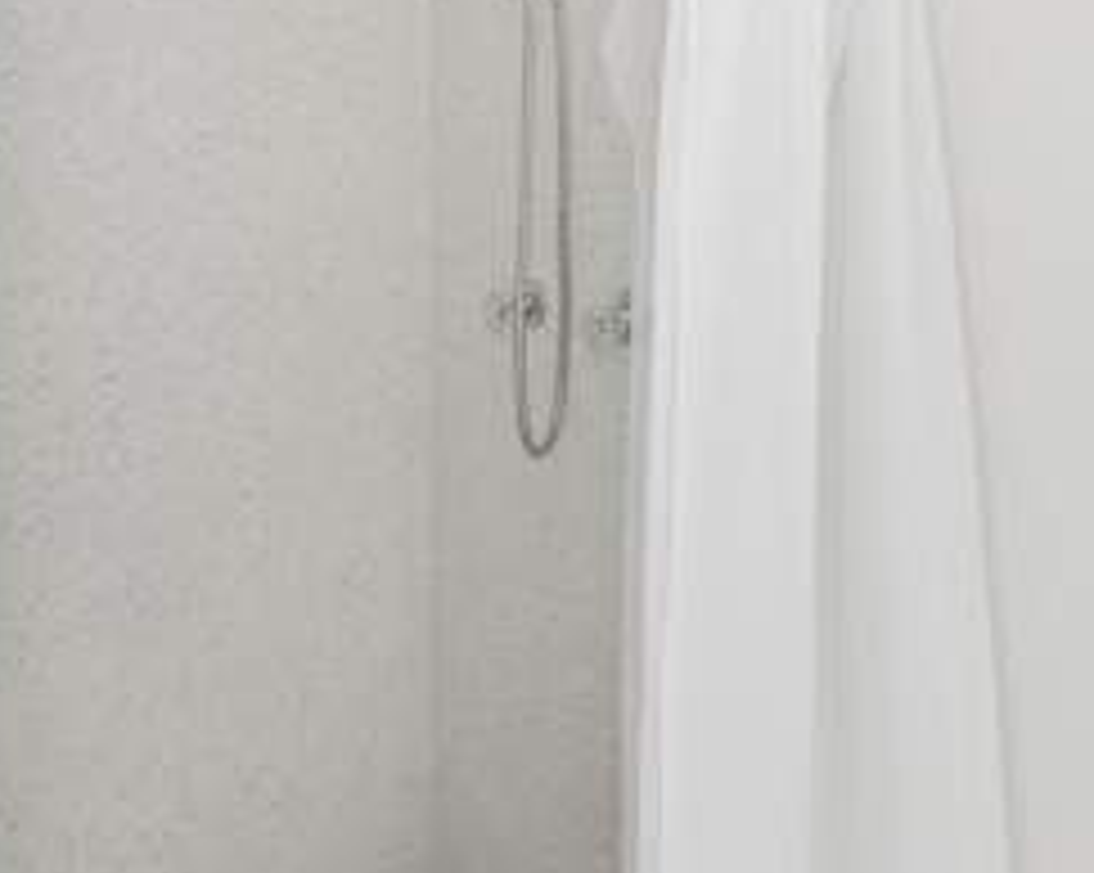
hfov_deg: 65.3
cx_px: 666
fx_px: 841
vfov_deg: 54.8
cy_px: 405
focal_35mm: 26
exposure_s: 1/10
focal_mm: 14
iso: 100
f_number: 7.1
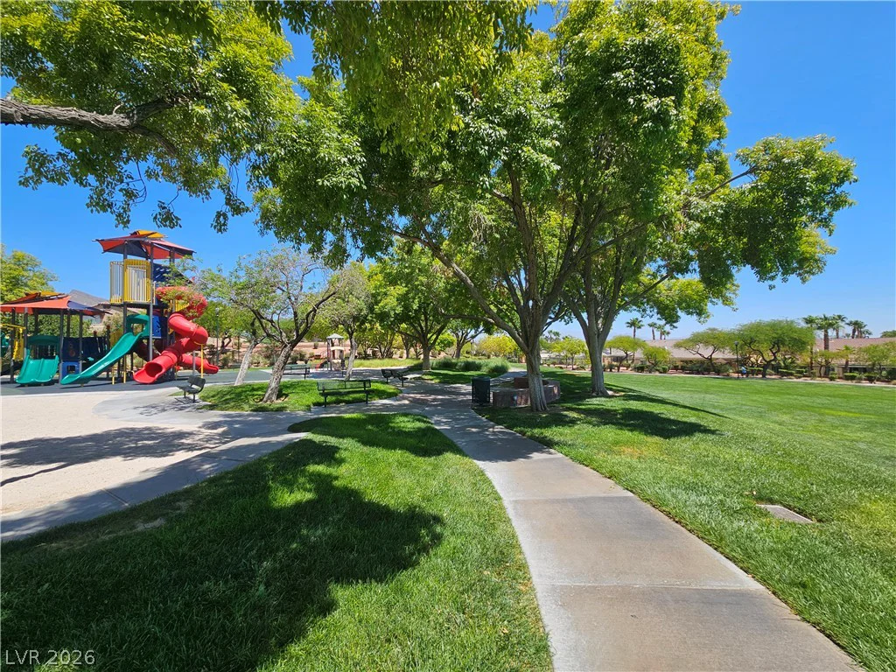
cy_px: 336
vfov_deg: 89.9
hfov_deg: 106.2
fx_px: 336
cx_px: 448
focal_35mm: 13
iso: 50
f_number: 2.2
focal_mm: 2.2
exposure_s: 1/2000
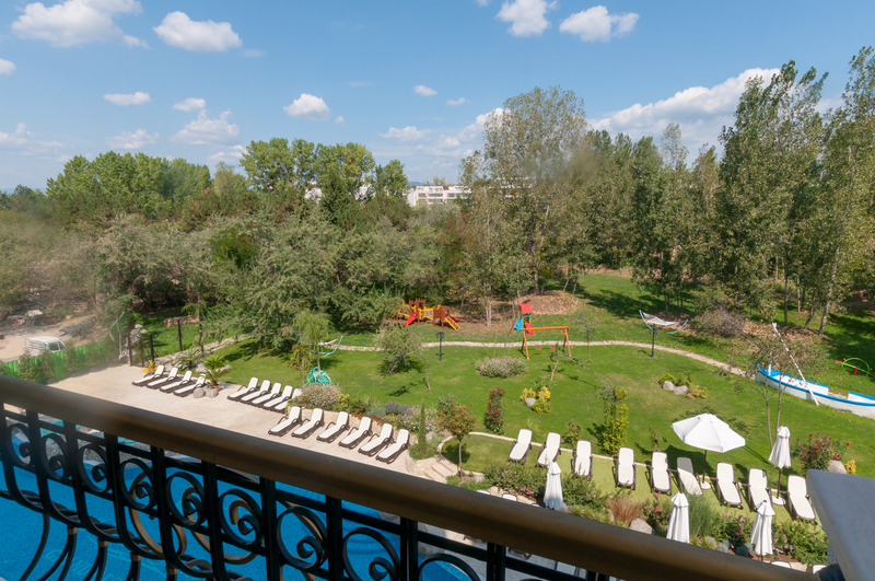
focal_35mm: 20
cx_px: 438
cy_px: 290
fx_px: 473
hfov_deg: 85.5
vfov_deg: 63.1
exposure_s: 1/250
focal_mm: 13
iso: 200
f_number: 13
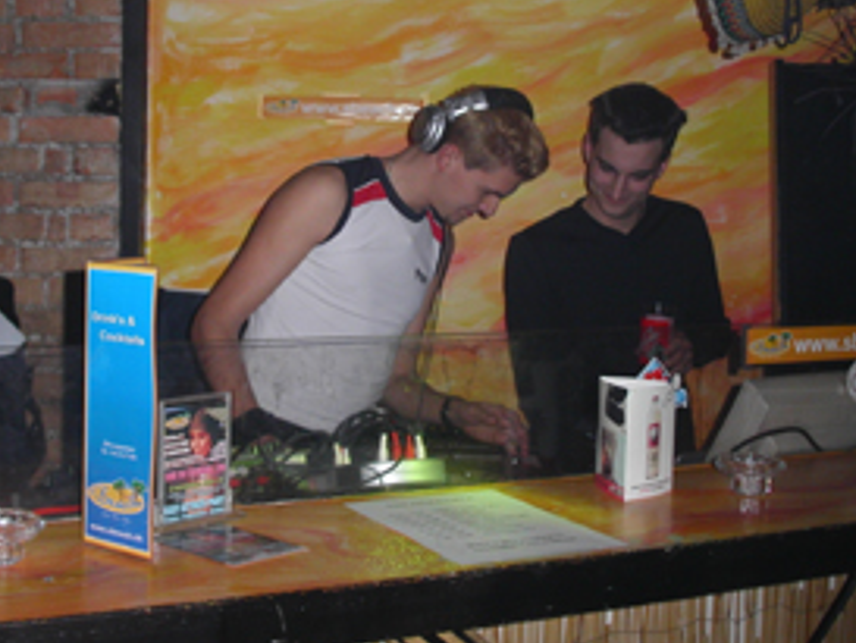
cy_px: 204
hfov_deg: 34.3
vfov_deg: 26.0
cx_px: 400
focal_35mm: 56
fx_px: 1385
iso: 113
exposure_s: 1/30
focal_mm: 7.8
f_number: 2.8
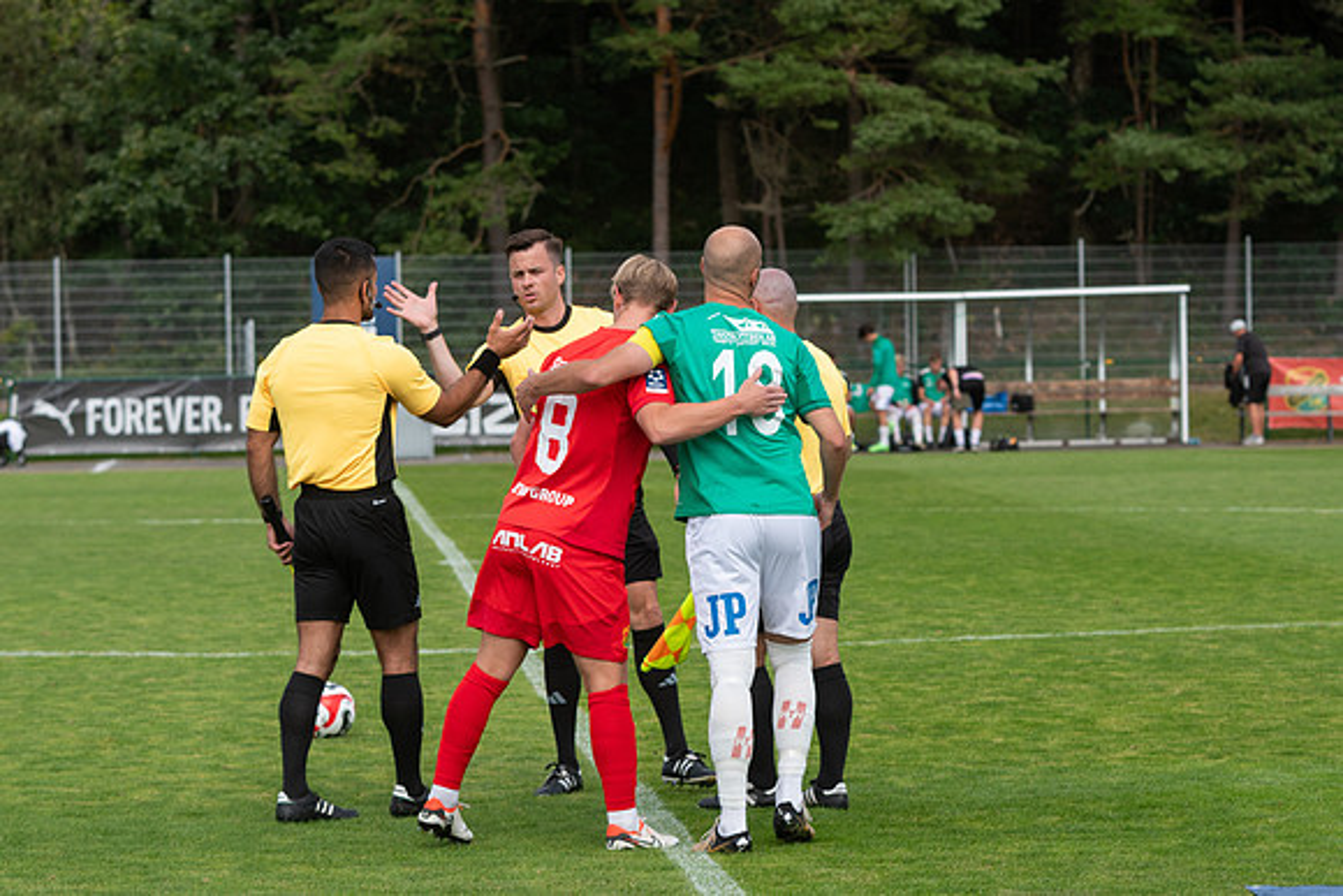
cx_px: 672
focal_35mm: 142
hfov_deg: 14.4
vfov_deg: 9.6
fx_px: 5317
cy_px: 448
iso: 160
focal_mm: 95
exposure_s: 1/640
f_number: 5
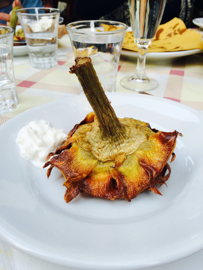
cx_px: 102
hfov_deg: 48.2
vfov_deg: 61.7
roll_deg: +0.6
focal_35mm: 29
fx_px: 227
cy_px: 135
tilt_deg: -31.0
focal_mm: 4.15
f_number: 2.2
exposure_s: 1/120
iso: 50
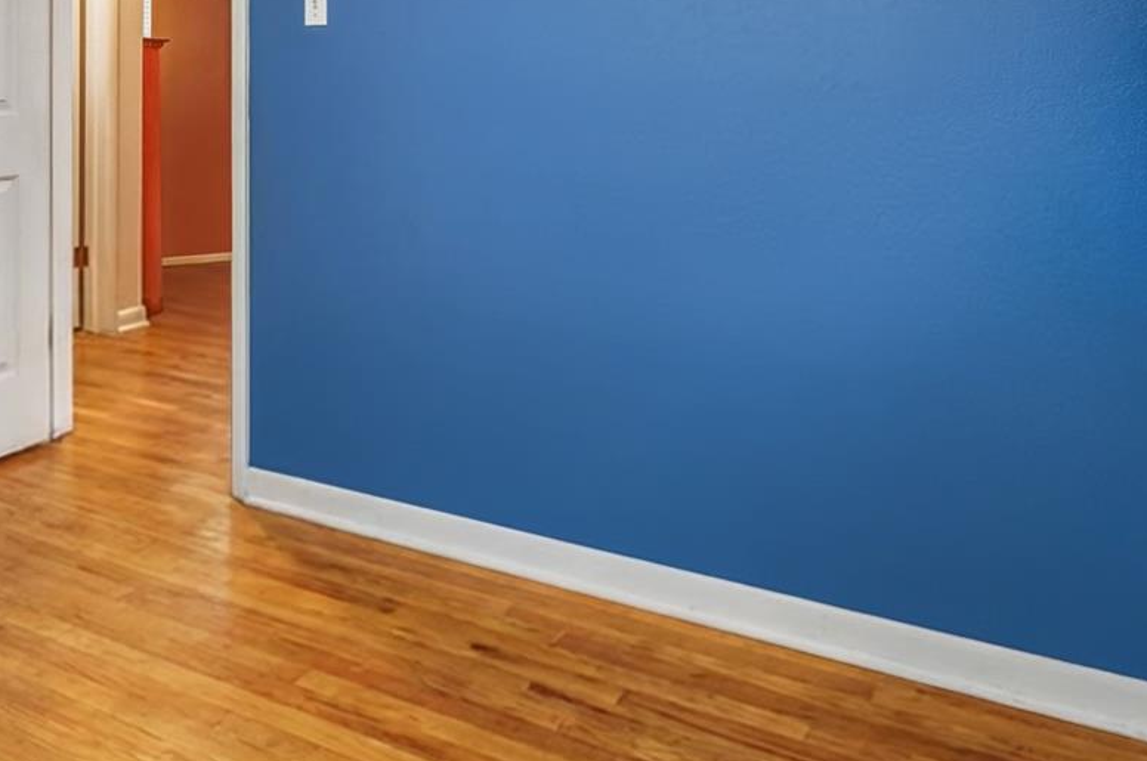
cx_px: 445
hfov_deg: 56.7
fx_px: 1050
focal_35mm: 33
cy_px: 66
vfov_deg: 37.1
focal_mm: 16
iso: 800
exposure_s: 1/250
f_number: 7.1
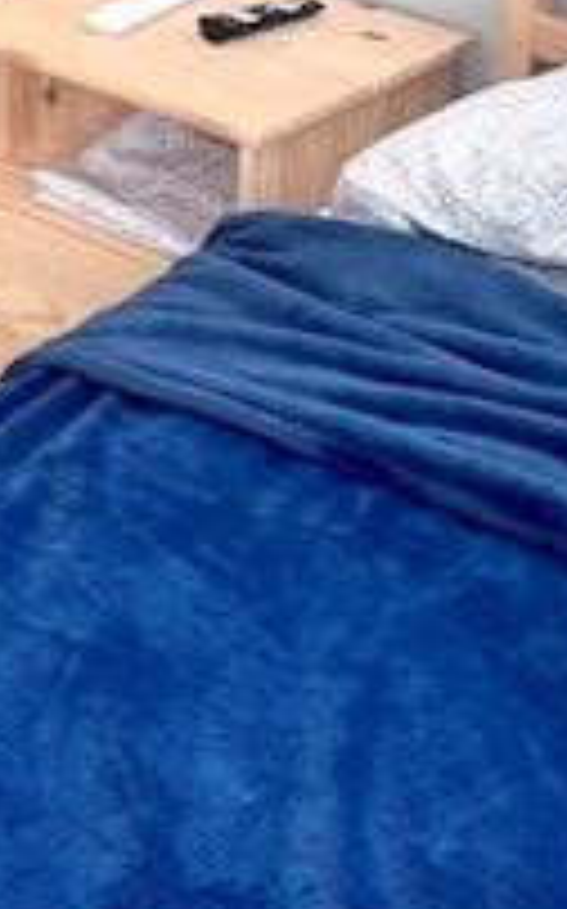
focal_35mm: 101
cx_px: 32
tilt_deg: -13.1
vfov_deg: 18.7
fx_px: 2501
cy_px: -356
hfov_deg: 12.8
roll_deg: +0.1
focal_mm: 6.76
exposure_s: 1/121
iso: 64
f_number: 1.78
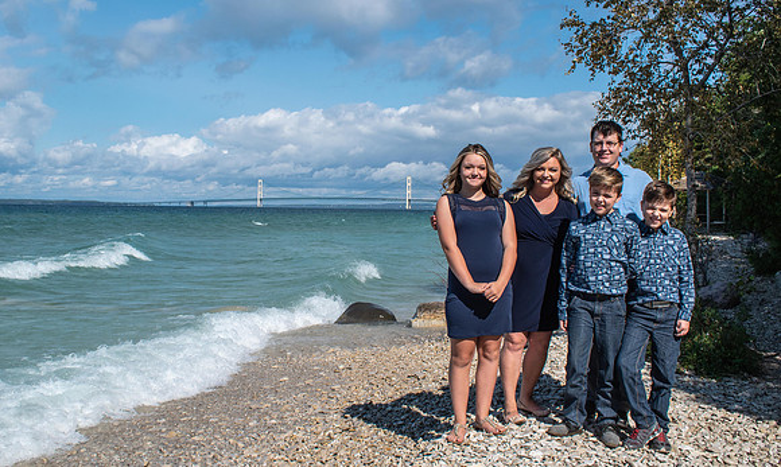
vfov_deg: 31.4
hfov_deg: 50.2
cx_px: 347
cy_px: 227
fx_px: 832
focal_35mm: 40
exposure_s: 1/400
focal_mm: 23
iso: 200
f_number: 10
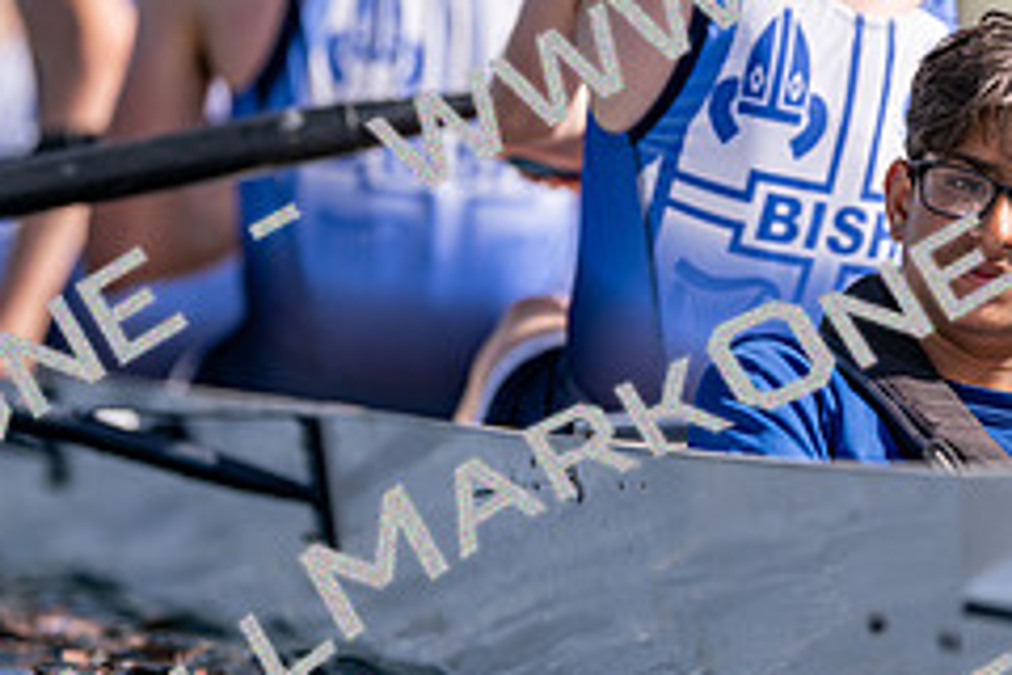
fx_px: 9164
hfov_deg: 6.3
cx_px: 890
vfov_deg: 4.2
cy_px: 200
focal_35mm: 326
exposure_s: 1/4000
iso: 64
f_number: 1.8
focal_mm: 135
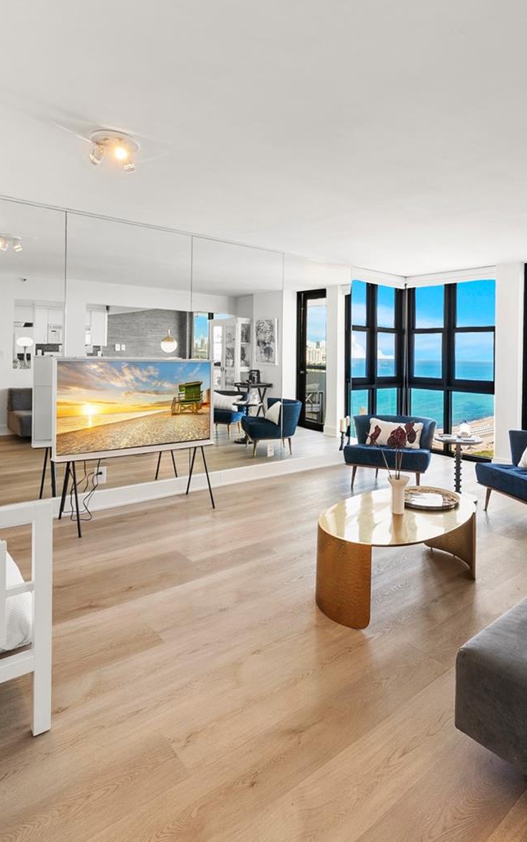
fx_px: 436
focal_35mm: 19
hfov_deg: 61.5
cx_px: 324
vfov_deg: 88.0
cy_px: 425
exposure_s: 1/2
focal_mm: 12
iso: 200
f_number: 8
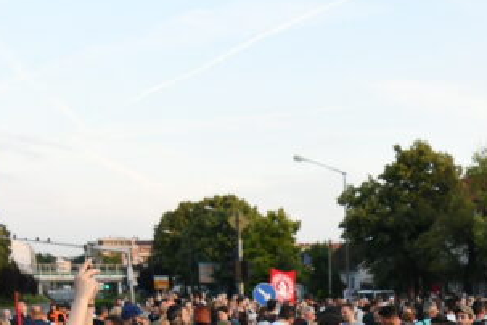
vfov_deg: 21.9
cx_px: 445
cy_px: 450
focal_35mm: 54
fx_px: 730
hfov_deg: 34.6
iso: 400
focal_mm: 11
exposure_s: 1/250
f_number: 4
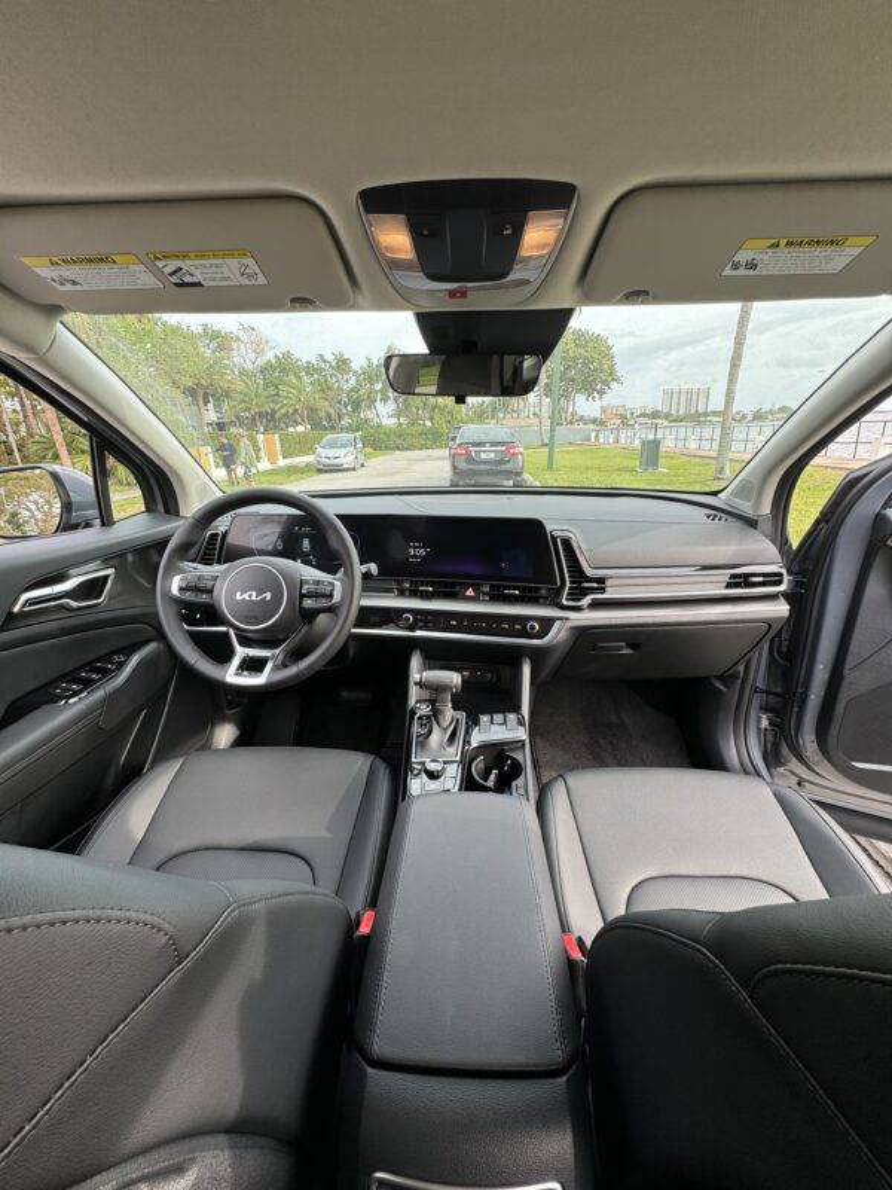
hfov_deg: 85.7
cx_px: 446
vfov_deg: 102.1
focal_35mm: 14
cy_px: 595
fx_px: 481
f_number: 2.2
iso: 40
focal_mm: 2.22
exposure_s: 1/159
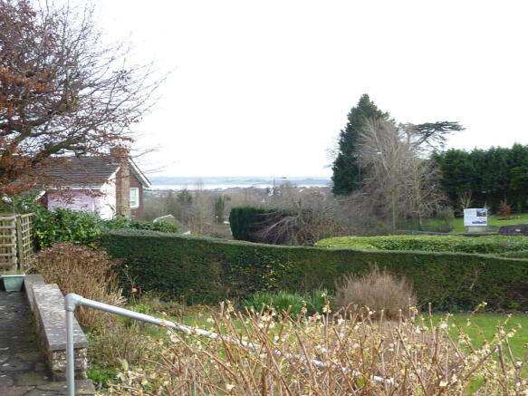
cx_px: 264
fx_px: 625
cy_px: 198
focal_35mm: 41
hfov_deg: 45.8
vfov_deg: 35.1
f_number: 3.4
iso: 80
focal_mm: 4.7
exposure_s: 1/50
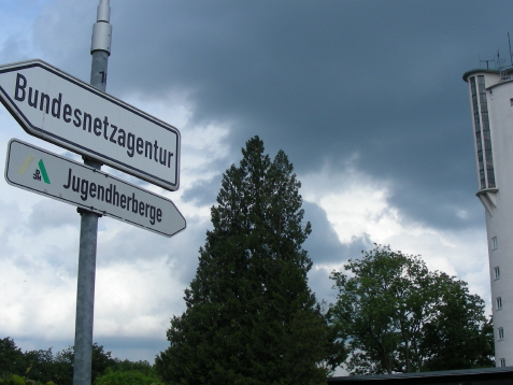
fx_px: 756
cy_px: 187
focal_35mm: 51
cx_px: 283
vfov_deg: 28.6
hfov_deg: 37.4
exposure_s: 1/653
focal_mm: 6.3
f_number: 4
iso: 50
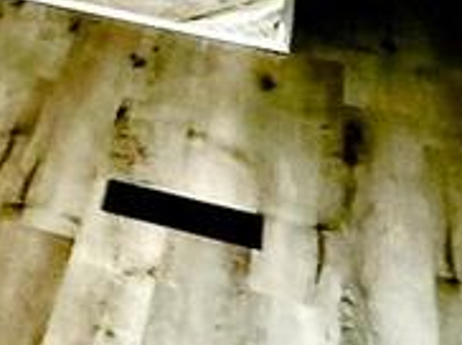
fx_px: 1480
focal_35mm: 111
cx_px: -576
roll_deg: +0.4
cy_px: -172
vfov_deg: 12.6
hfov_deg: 13.8
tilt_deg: -17.5
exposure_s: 1/60
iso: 250
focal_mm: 2.22
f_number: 2.2
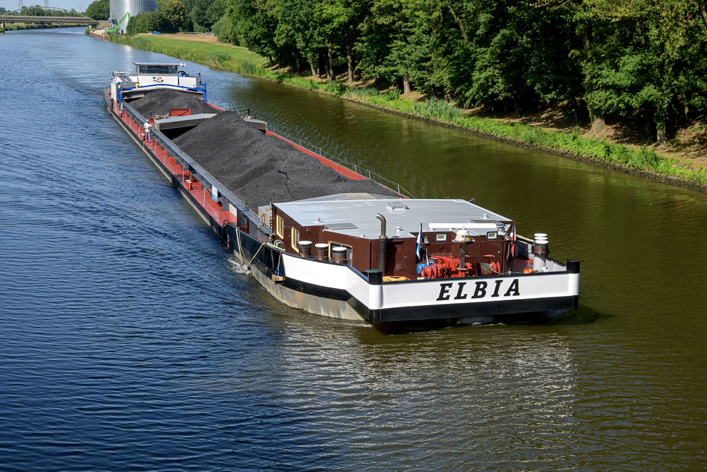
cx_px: 354
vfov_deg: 28.5
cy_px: 236
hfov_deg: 41.7
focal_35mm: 47
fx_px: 928
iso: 200
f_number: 8
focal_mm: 31.5
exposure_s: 1/500
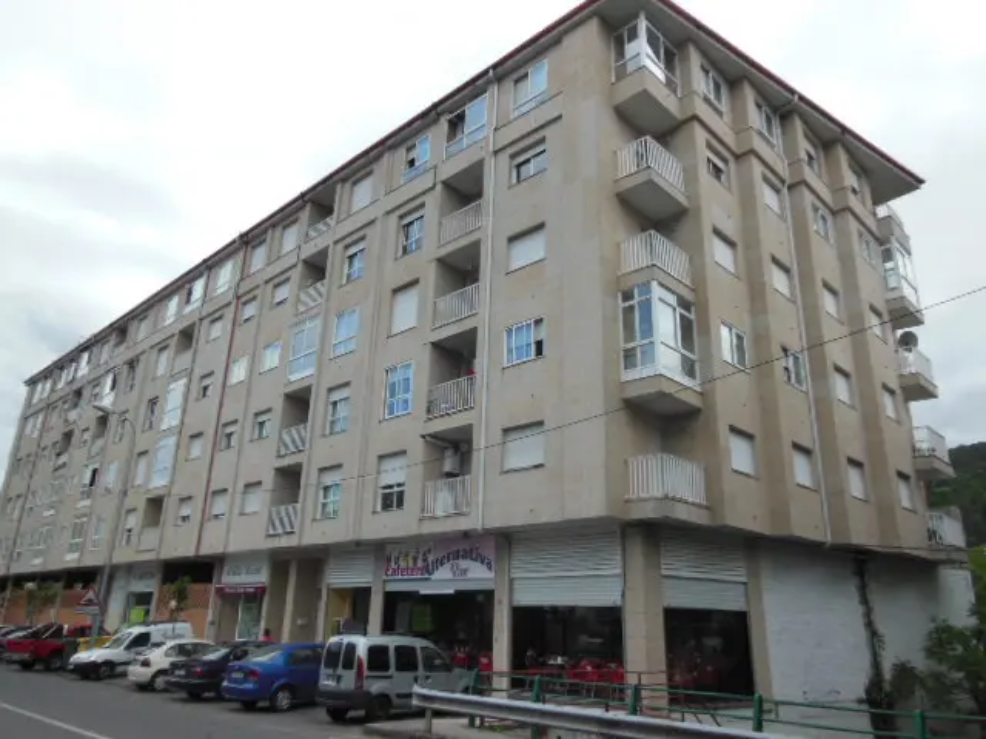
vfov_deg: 54.9
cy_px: 370
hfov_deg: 69.4
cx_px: 493
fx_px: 712
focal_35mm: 25
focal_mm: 4.5
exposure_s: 1/800
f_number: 3.5
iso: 125
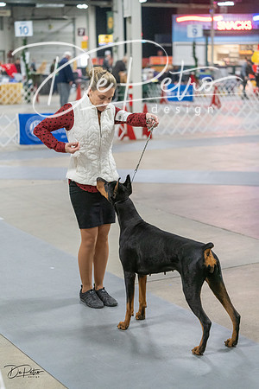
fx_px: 755
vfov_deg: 28.8
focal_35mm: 70
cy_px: 194
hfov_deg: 19.5
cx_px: 130
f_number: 2.8
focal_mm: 70
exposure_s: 1/320
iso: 6400
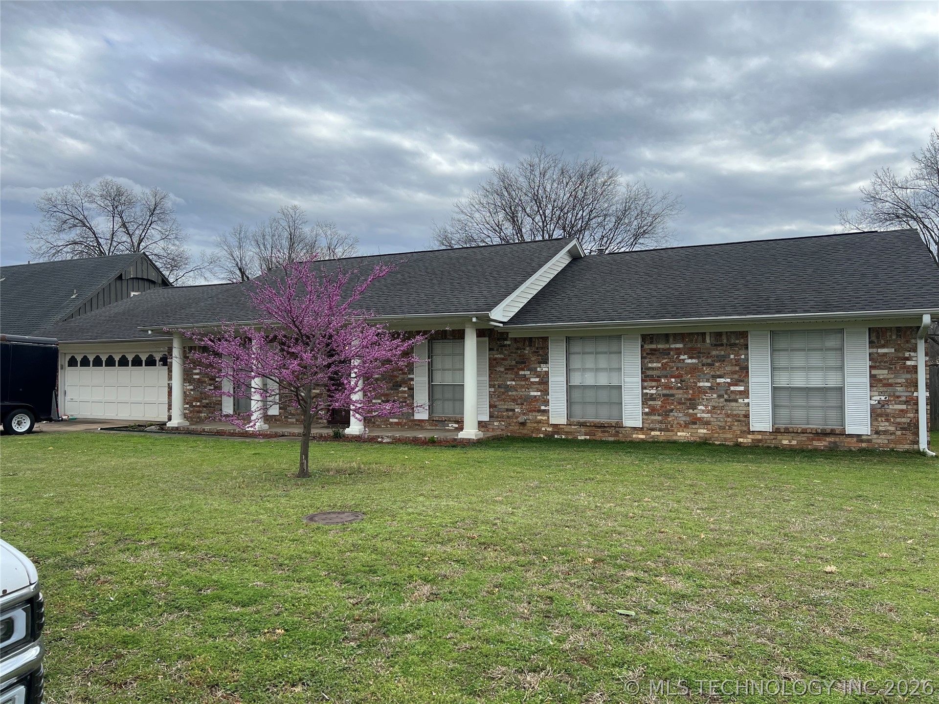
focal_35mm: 26
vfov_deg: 53.1
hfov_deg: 67.3
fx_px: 705
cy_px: 352
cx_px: 470
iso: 50
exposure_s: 1/2915
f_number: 1.5
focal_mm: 5.7
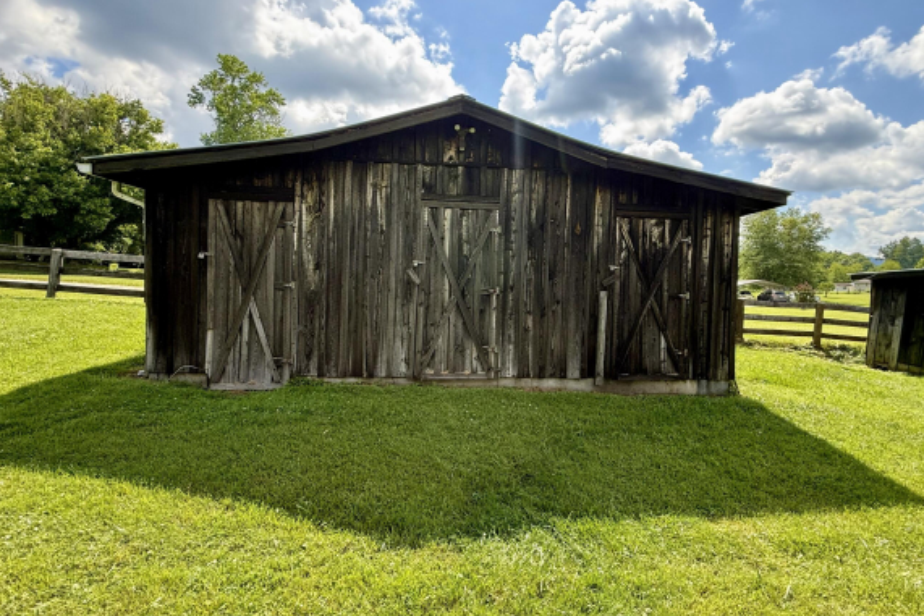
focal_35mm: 17
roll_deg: -2.0
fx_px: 436
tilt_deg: -1.9
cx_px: 480
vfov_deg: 70.5
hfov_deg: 93.2
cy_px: 297
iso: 64
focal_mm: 2.22
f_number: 2.2
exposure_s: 1/340
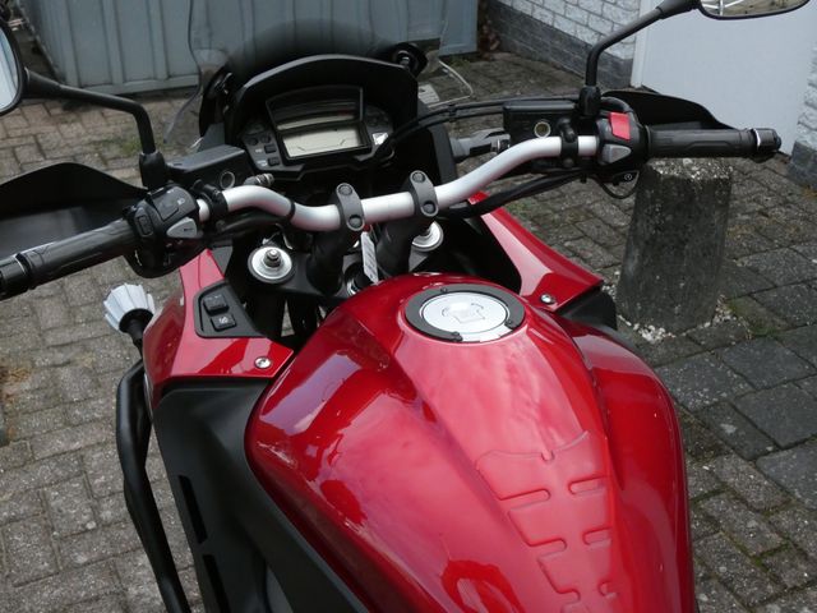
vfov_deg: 31.5
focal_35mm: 46
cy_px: 306
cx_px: 408
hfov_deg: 41.2
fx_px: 1086
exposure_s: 1/1000
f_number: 4.5
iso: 800
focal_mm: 8.2
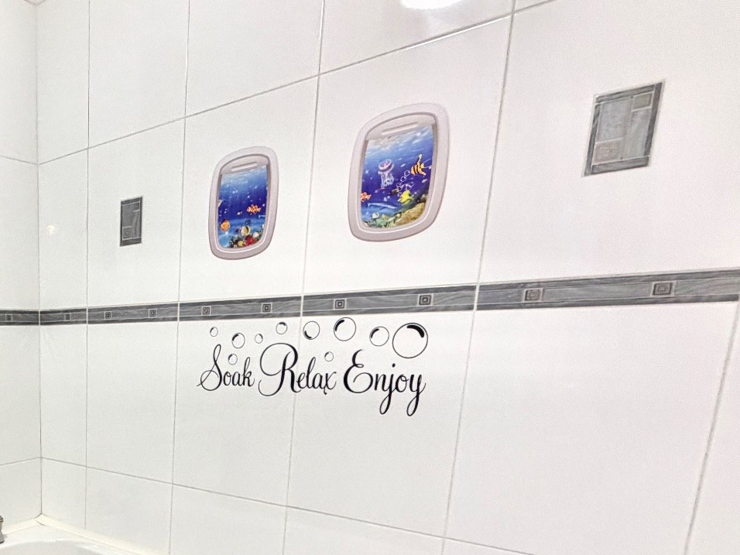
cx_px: 14
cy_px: 470
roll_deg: +1.9
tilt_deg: -9.6
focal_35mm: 30
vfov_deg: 43.8
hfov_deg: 49.8
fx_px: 641
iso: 250
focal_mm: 2.22
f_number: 2.2
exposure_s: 1/100
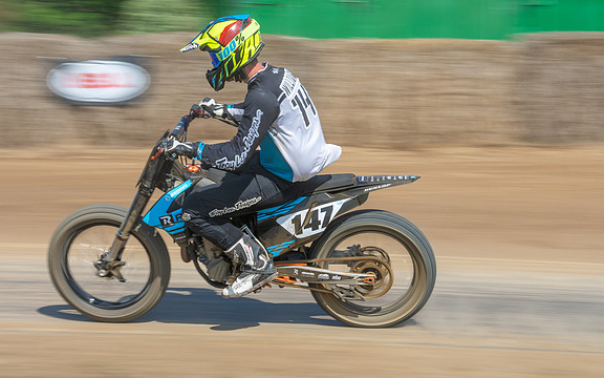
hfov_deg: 26.8
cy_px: 176
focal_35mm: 77
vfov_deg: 16.9
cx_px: 302
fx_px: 1267
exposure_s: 1/125
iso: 100
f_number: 8
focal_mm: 50
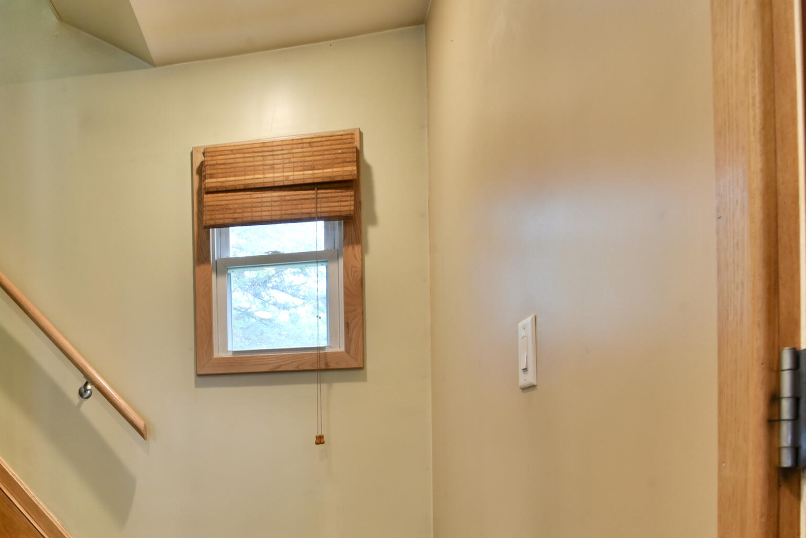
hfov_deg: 63.0
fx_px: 605
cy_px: 463
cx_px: 191
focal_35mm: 27
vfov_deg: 44.5
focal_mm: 14
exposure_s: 1/6
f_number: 11
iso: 800
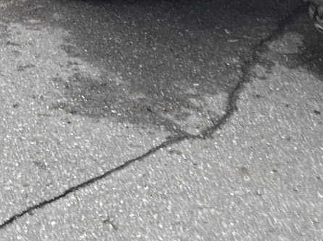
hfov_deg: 16.4
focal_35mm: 107
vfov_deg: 12.5
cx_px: -188
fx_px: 998
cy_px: -204
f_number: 1.78
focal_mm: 6.76
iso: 125
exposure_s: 1/121
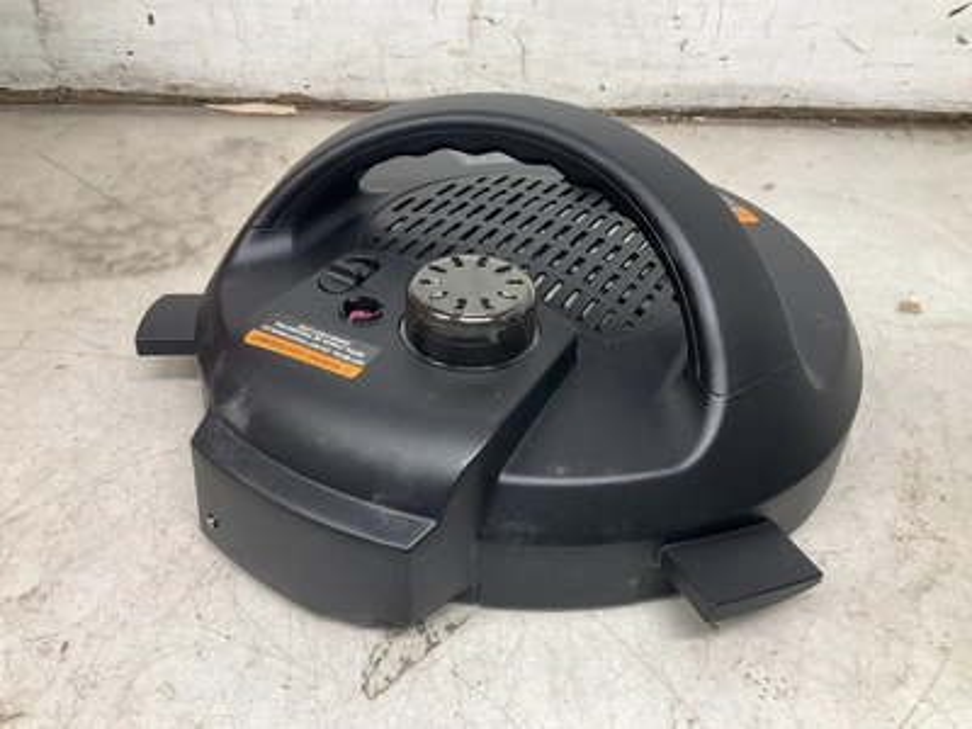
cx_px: 486
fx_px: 814
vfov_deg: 48.2
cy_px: 364
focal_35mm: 29
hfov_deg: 61.7
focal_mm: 3
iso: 40
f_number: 1.8
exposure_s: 1/60
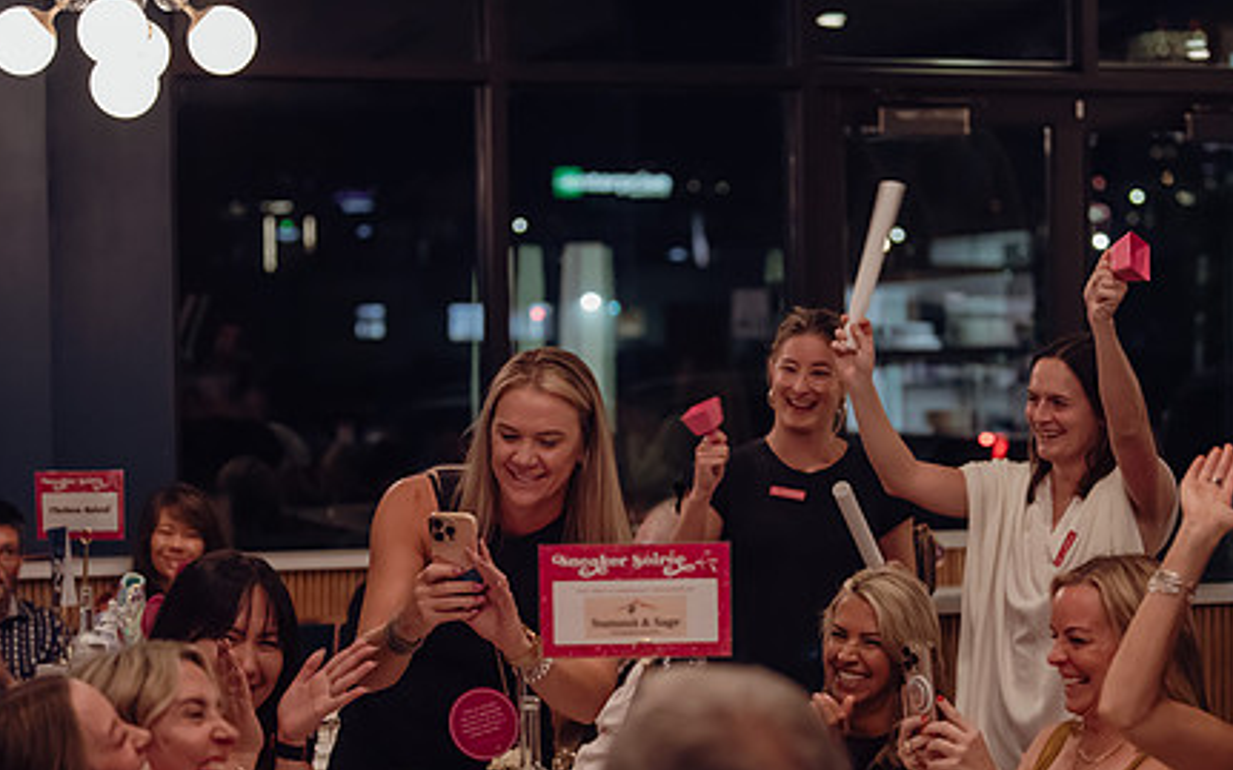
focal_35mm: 96
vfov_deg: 13.6
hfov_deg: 21.6
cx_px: 692
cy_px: 482
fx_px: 3225
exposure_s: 1/200
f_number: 2.8
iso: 4000
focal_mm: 70
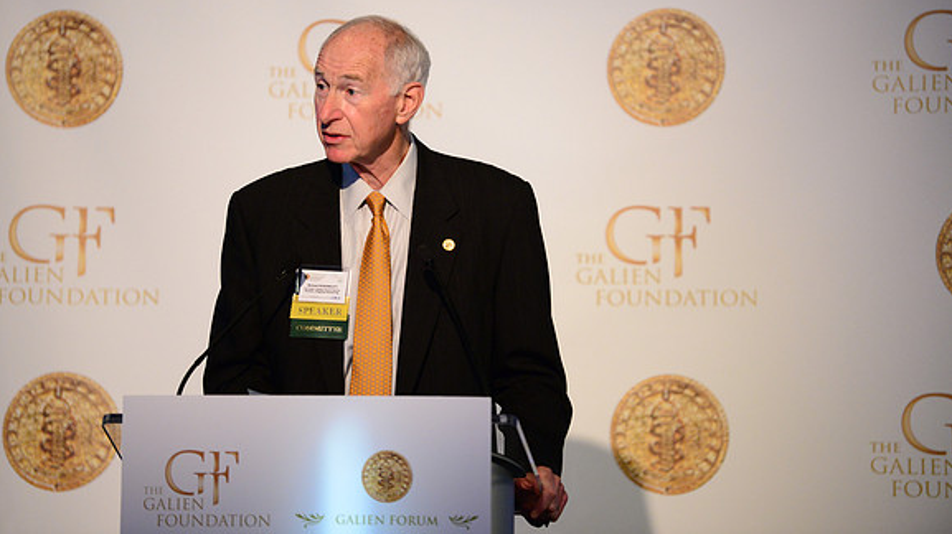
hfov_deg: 11.1
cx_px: 477
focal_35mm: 195
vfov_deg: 6.2
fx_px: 4920
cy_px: 222
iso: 3200
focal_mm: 185
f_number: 2.8
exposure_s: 1/400
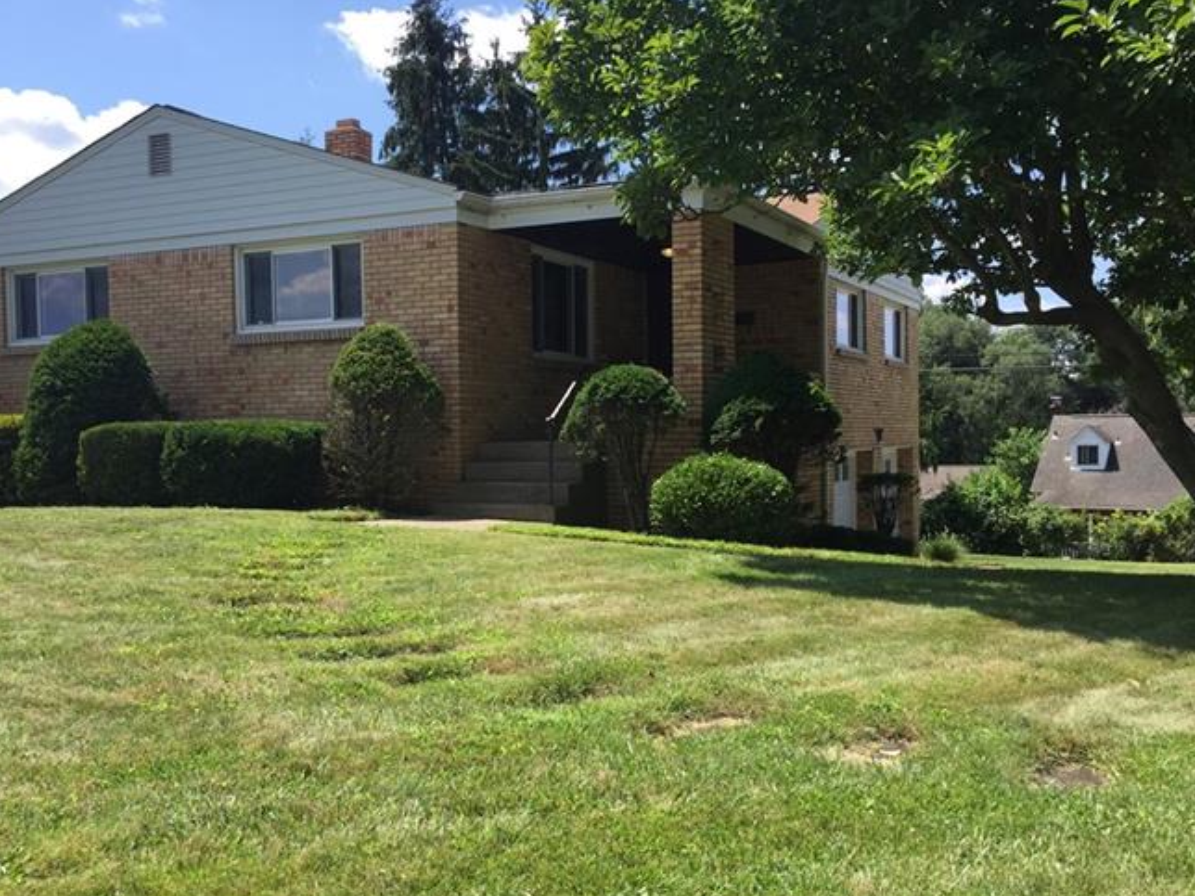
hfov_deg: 51.3
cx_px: 546
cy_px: 495
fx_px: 1243
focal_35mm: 36
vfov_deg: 39.6
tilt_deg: -3.1
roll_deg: +0.3
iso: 32
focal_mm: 4.15
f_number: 2.2
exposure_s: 1/1464
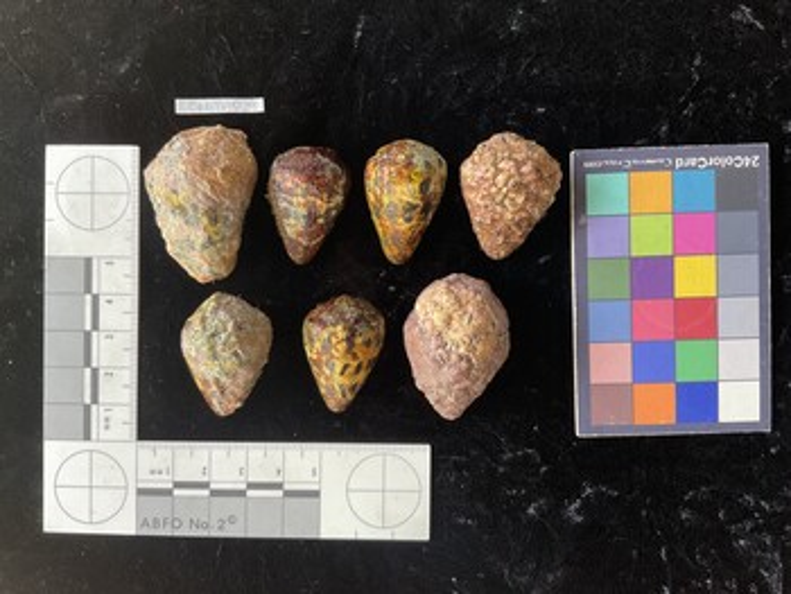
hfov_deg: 61.6
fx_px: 663
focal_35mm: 29
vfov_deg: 48.3
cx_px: 396
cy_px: 297
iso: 64
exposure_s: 1/120
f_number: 1.8
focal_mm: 3
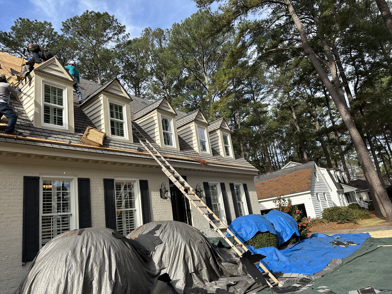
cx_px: 196
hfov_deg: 71.6
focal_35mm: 24
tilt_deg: +14.8
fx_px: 272
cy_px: 147
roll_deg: +7.7
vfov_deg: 56.8
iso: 80
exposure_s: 1/1613
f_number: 1.78
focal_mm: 6.86
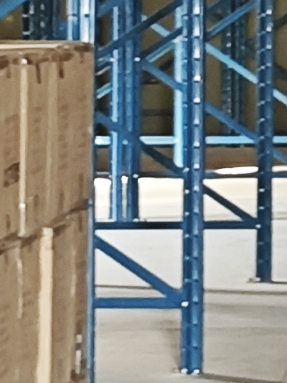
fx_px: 3480
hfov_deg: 4.7
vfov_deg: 6.1
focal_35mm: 315
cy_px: -431
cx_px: 474
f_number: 1.8
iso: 320
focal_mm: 5.43
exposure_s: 1/25
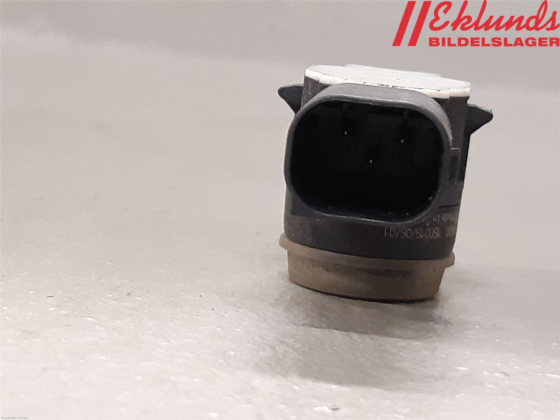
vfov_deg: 53.1
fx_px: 421
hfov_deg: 67.3
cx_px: 280
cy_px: 210
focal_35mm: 26
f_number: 1.7
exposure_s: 1/60
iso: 250
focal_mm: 3.93
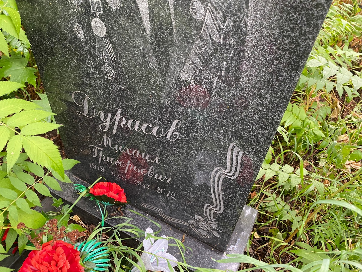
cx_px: 181
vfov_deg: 53.1
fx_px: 272
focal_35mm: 26
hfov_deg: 67.3
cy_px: 136
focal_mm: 4.25
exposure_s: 1/60
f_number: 1.8
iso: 400
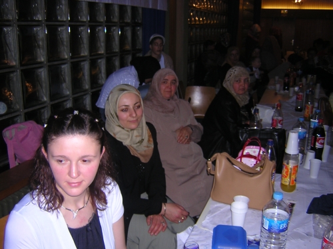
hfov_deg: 51.4
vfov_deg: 39.7
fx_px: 346
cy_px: 124
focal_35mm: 36
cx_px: 166
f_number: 2.6
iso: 107
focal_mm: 4.7
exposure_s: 1/60.1
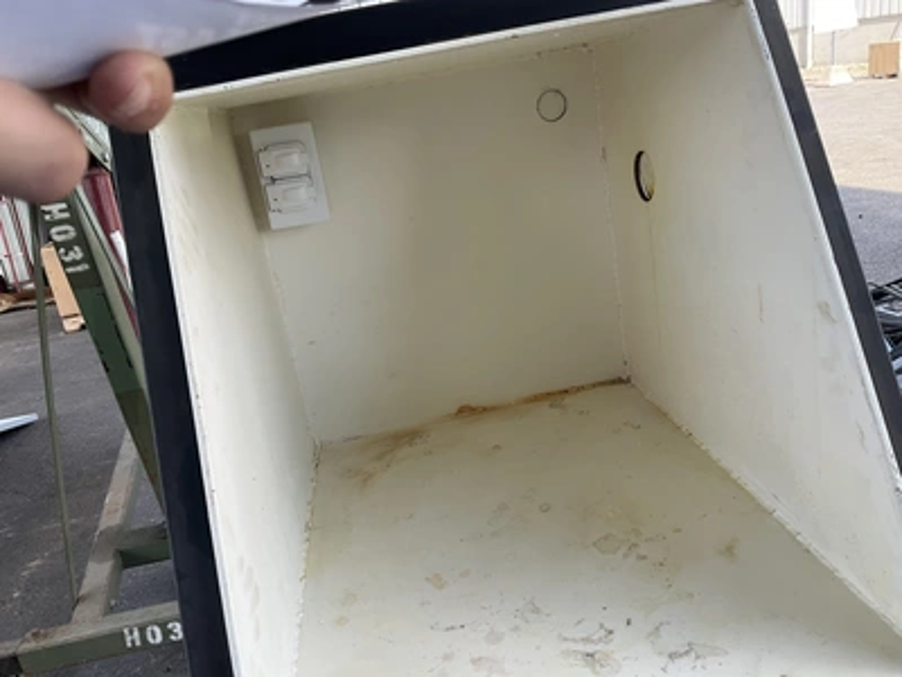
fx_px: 756
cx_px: 451
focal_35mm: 29
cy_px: 338
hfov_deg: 61.7
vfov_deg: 48.2
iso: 20
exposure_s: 1/208
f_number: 1.8
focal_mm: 3
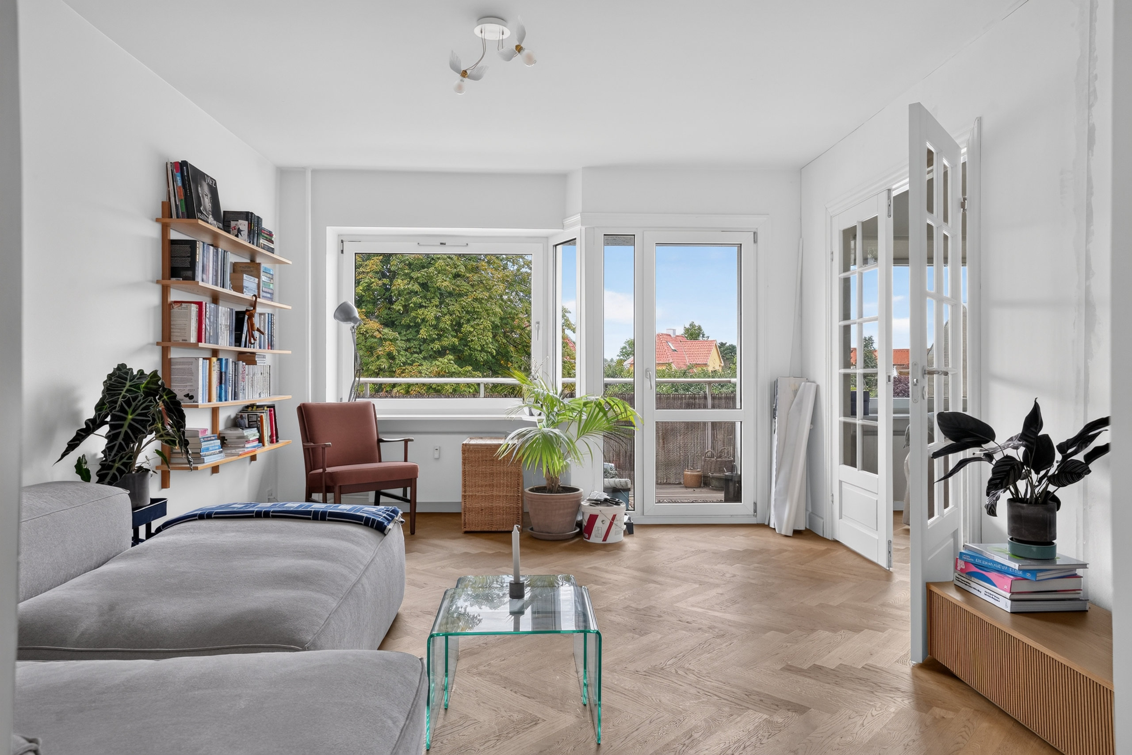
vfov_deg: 55.1
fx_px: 723
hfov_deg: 76.1
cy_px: 378
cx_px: 566
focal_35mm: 23
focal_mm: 23
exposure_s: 1/15
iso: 400
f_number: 8
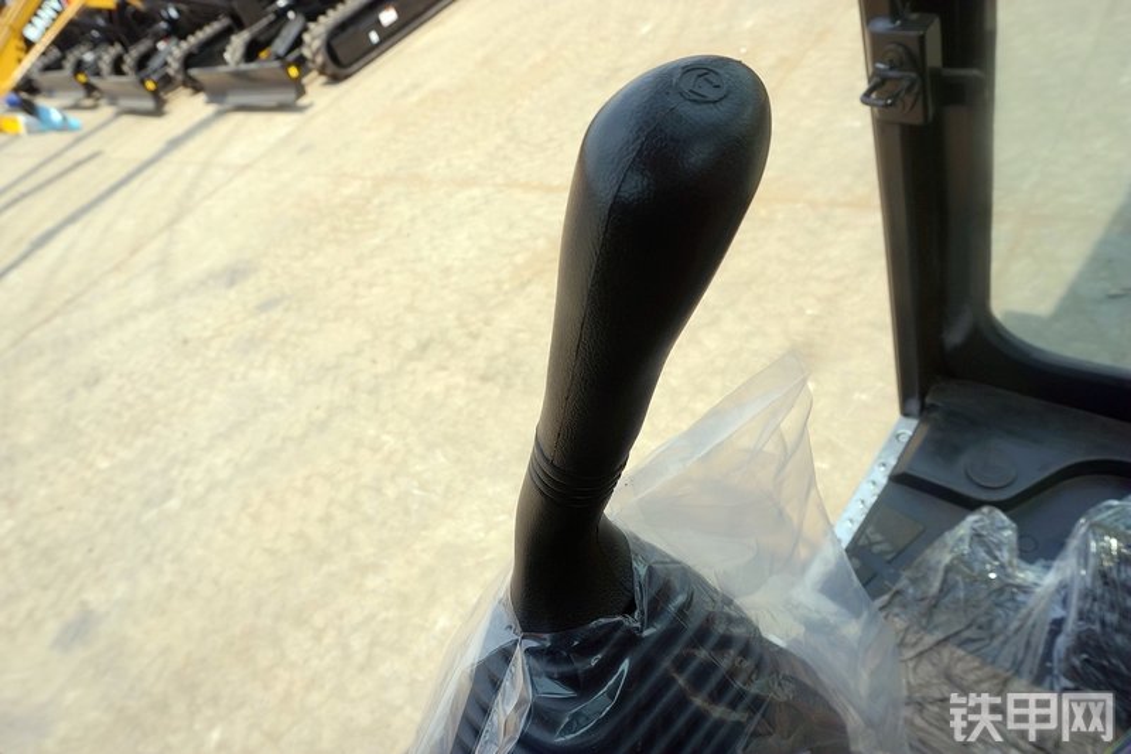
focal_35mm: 24
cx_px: 566
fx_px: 754
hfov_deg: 73.8
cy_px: 377
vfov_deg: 53.1
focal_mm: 16
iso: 100
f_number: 9
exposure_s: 1/160
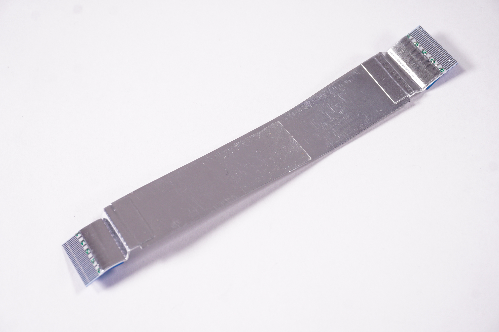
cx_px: 250
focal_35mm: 58
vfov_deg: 23.1
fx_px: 810
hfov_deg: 34.2
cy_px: 166
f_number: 8
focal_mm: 39
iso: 640
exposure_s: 1/200
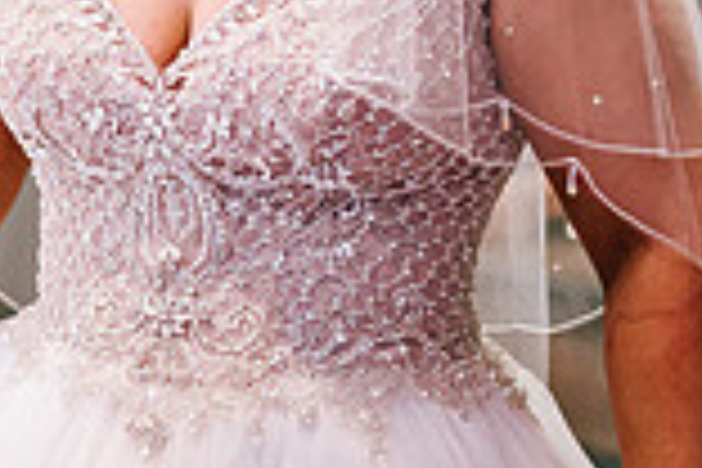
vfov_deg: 10.4
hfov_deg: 15.4
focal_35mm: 130
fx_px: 2535
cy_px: -101
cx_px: -36
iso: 800
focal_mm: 35
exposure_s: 1/250
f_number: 1.4
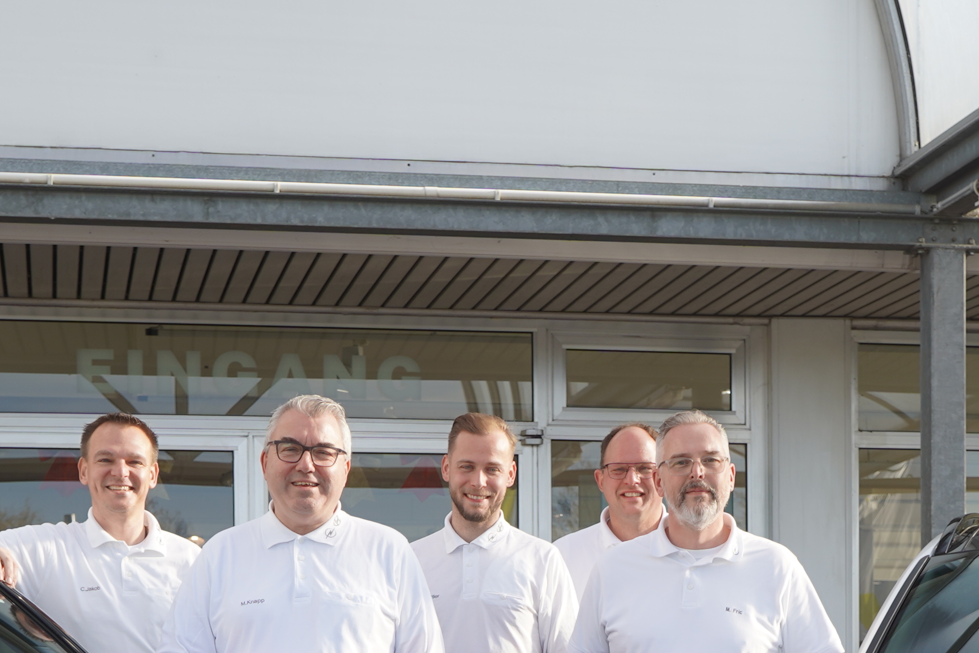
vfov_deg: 15.3
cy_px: 793
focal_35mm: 86
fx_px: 2339
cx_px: 577
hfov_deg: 23.6
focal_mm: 29
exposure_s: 1/320
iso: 100
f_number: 4.5
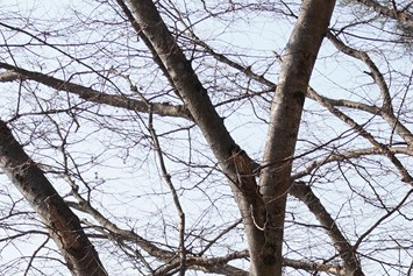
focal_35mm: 169
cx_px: 693
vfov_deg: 7.5
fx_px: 1939
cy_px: 706
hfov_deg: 11.4
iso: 160
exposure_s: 1/100
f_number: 13
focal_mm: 30
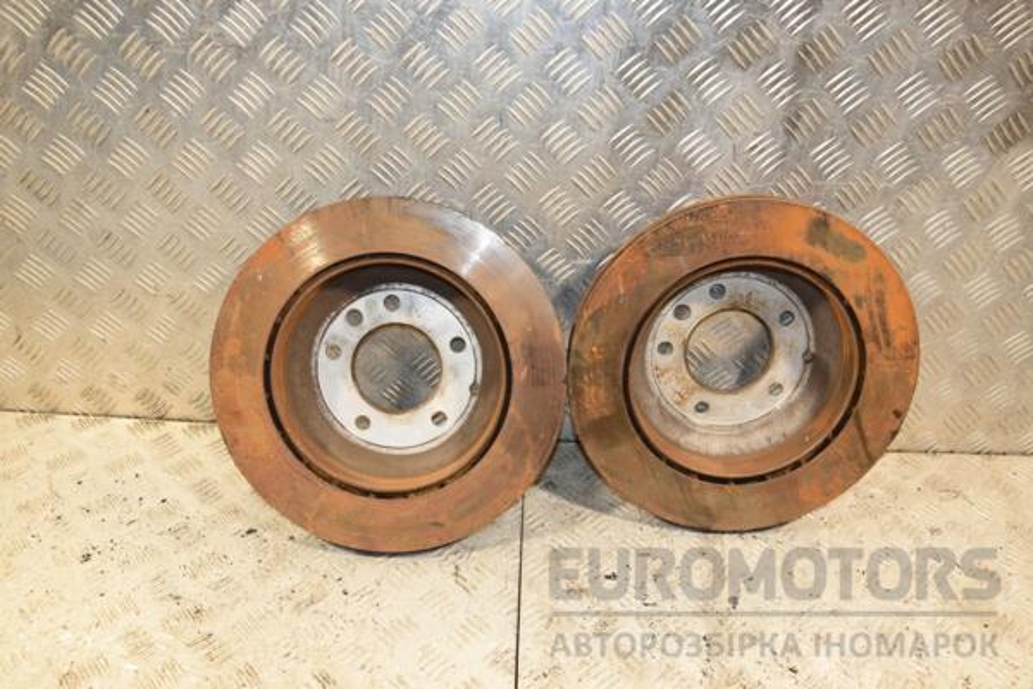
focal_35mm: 32
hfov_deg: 59.5
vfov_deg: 41.7
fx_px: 904
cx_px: 516
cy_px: 344
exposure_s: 1/200
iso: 800
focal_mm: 21
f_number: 5
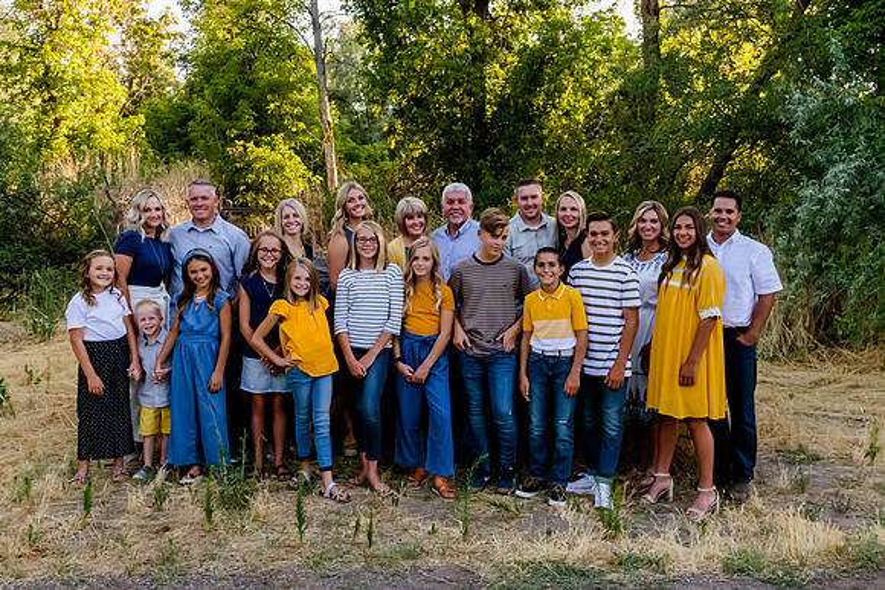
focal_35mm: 37
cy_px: 242
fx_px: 913
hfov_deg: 51.7
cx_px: 431
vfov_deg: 35.7
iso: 4000
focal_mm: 27
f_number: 9
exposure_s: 1/640
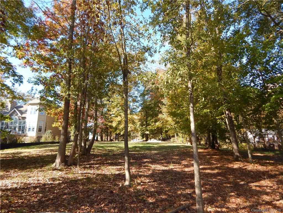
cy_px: 106
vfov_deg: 61.1
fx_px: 180
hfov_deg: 76.4
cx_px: 142
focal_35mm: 22
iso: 125
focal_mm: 4
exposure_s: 1/250
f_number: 3
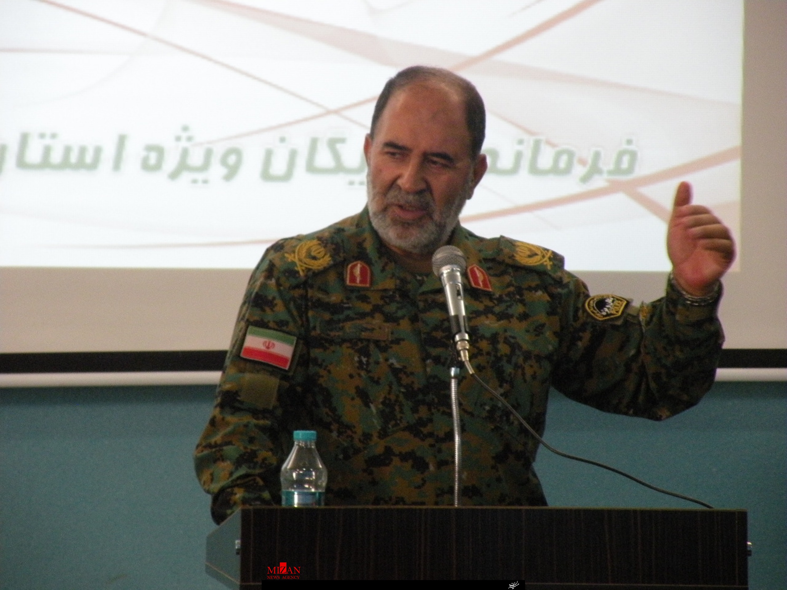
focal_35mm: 286
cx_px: 394
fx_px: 6502
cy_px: 295
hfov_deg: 6.9
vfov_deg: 5.2
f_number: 4.5
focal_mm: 50.7
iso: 400
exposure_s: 1/37.4
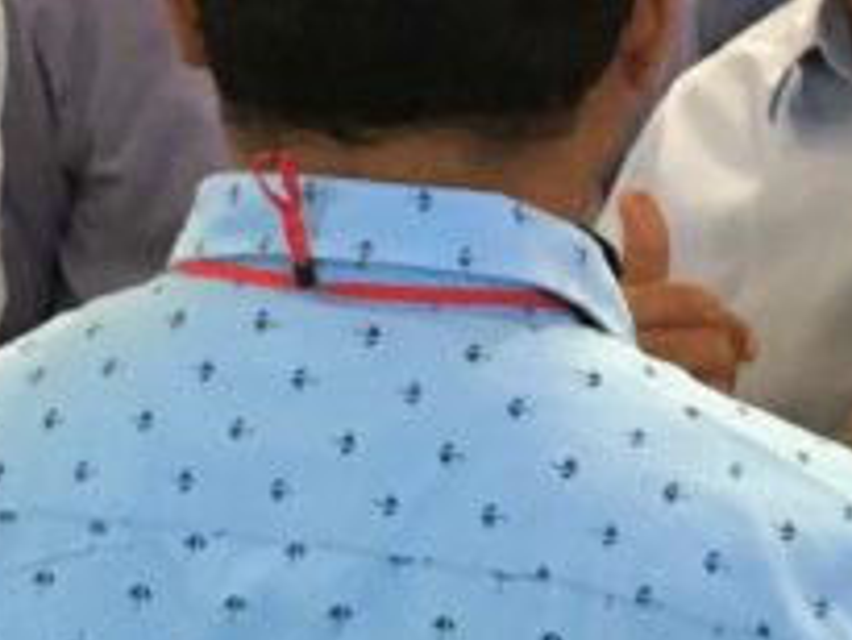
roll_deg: +1.0
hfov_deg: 13.5
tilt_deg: -8.1
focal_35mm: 145
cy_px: -4
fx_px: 3571
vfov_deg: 10.2
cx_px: 769
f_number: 2.2
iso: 200
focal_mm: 4.15
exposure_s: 1/25
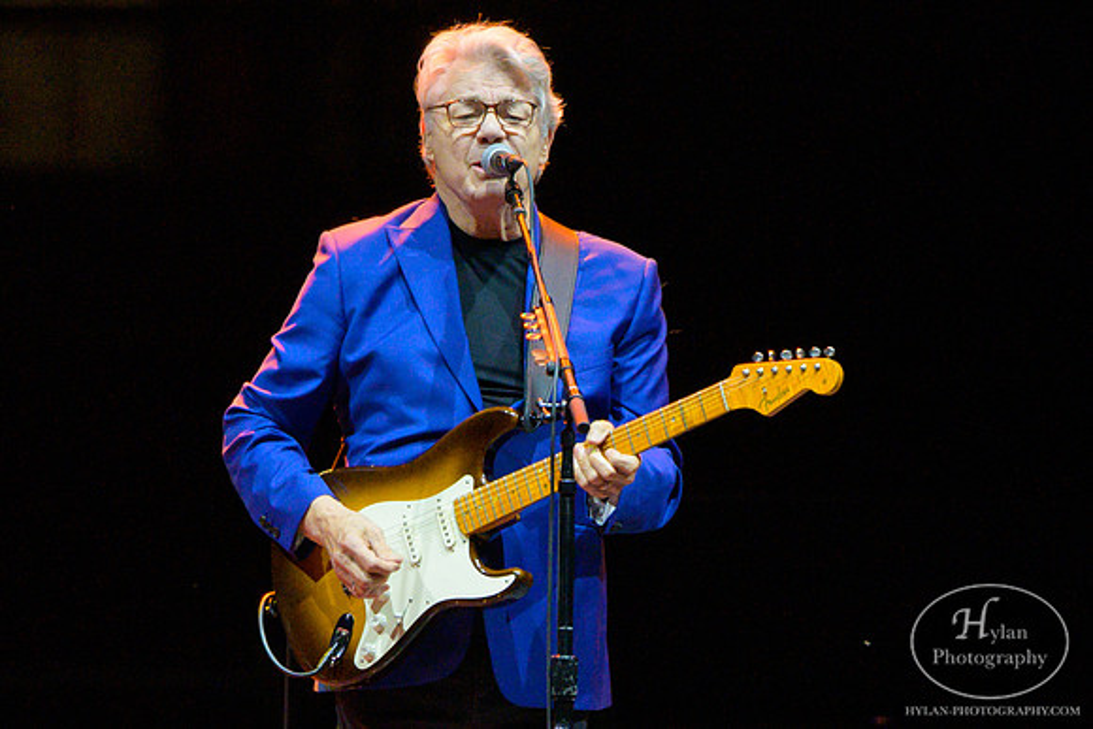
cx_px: 678
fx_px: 31432
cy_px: 563
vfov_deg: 1.3
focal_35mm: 1035
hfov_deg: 2.0
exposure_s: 1/500
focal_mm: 380
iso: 2200
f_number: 4.5
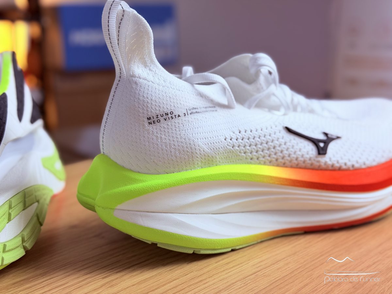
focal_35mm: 48
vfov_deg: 30.3
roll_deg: -1.3
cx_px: 196
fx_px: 544
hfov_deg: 39.7
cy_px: 147
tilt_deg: -13.9
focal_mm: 6.76
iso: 80
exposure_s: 1/100
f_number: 1.78
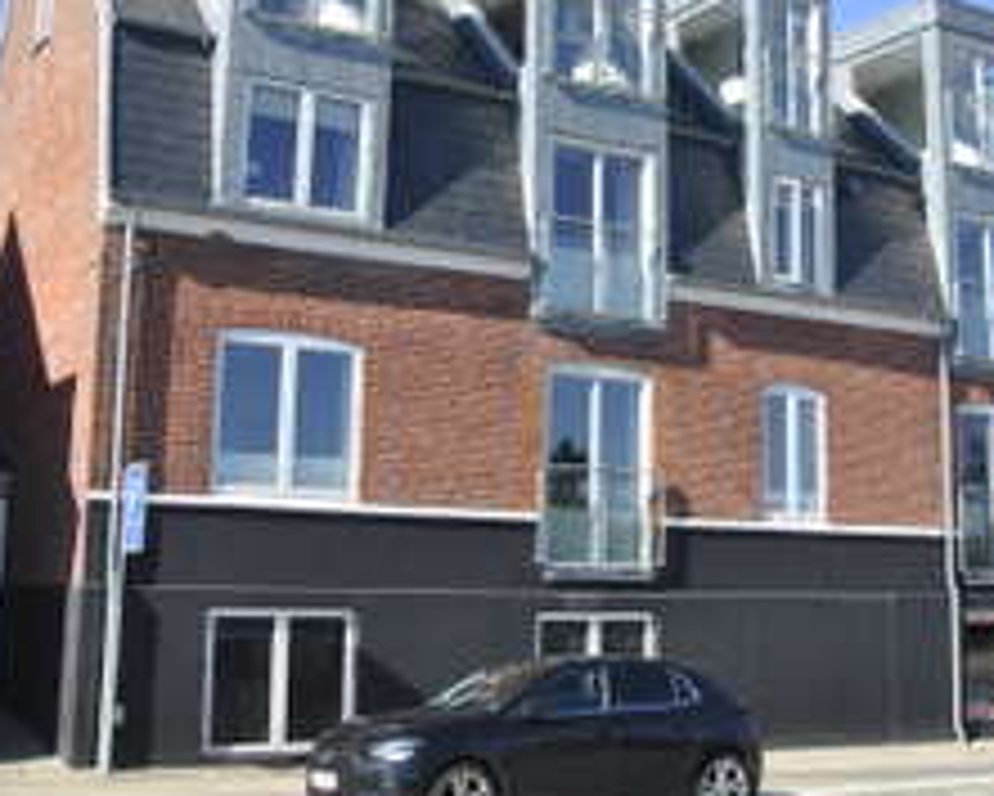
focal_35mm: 48
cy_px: 301
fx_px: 1413
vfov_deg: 31.3
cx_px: 562
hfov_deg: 38.7
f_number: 7.1
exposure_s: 1/200
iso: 100
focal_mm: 18
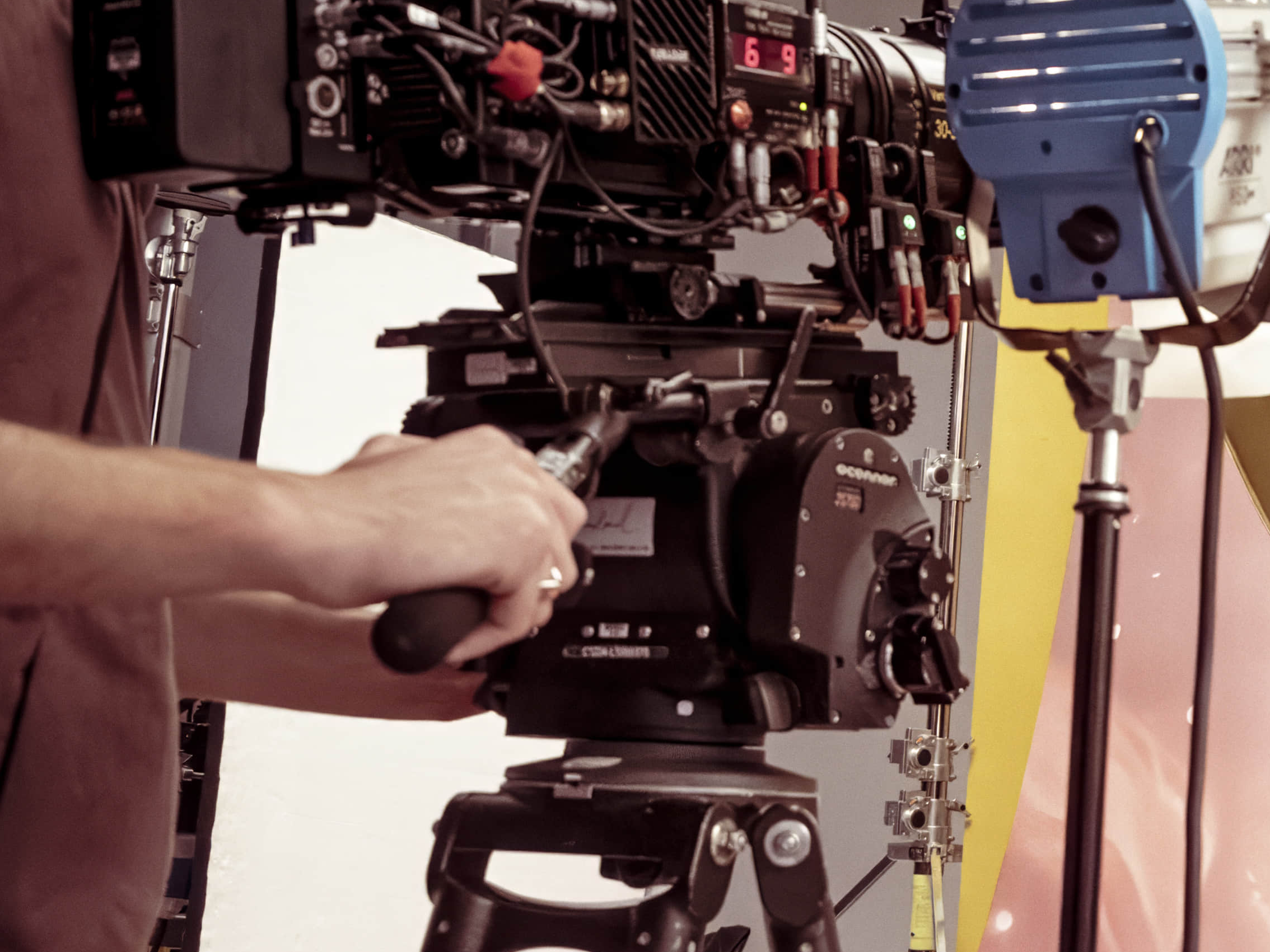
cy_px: 861
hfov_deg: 28.2
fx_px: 2348
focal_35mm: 64
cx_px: 1312
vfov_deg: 22.4
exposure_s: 1/200
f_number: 3.2
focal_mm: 14
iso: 4000
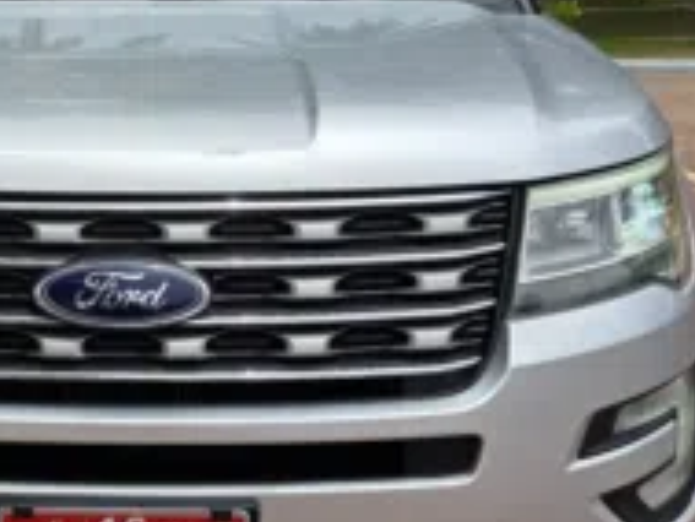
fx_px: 1567
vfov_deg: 18.9
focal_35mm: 78
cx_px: 55
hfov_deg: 24.2
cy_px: 180
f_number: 1.7
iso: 40
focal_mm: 6.3
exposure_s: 1/2210
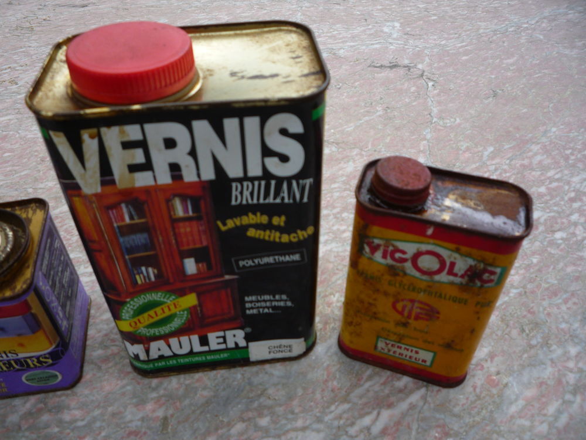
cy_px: 220
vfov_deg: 46.8
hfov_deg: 60.0
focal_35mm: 30
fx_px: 508
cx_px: 293
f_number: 4
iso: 100
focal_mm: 5.2
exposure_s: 1/320
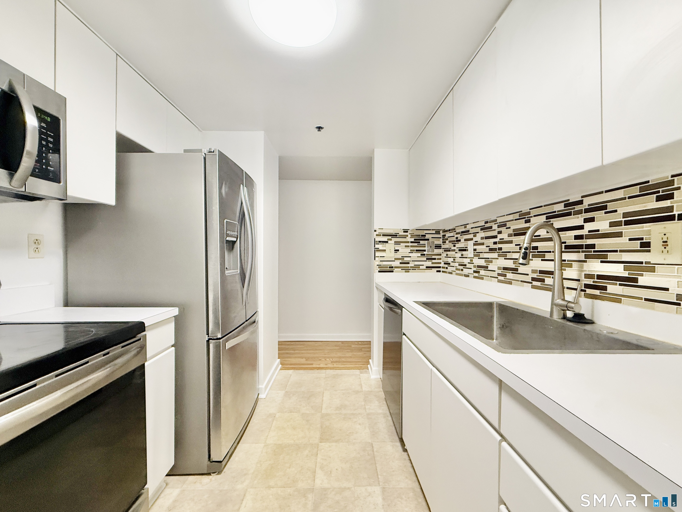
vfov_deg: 85.7
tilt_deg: -0.1
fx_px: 276
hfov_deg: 102.1
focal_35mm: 14
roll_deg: +0.2
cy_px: 256
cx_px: 341
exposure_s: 1/60
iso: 320
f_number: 2.2
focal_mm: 2.22
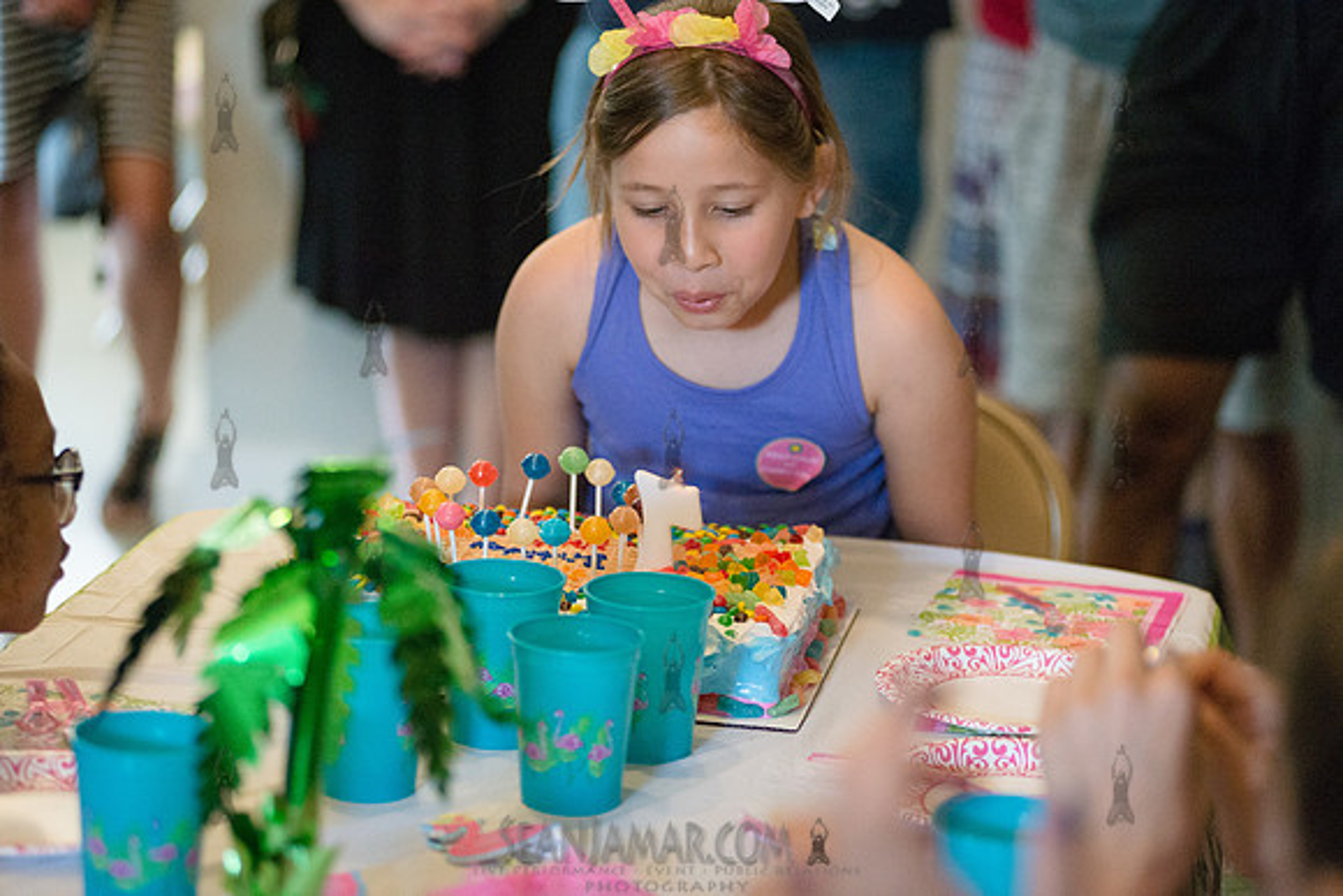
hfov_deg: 22.1
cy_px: 448
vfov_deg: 14.9
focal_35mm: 92
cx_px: 672
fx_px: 3433
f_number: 2.8
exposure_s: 1/250
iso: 4000
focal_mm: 92
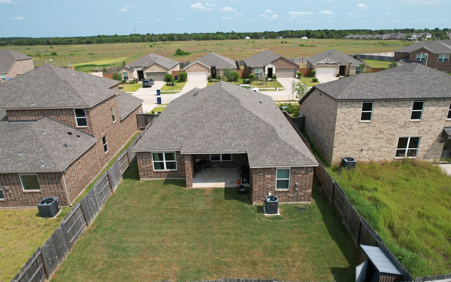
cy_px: 143
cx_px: 225
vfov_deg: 53.0
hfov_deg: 77.2
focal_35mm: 23
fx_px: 283
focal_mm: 8.38
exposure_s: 1/2000
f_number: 2.8
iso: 100
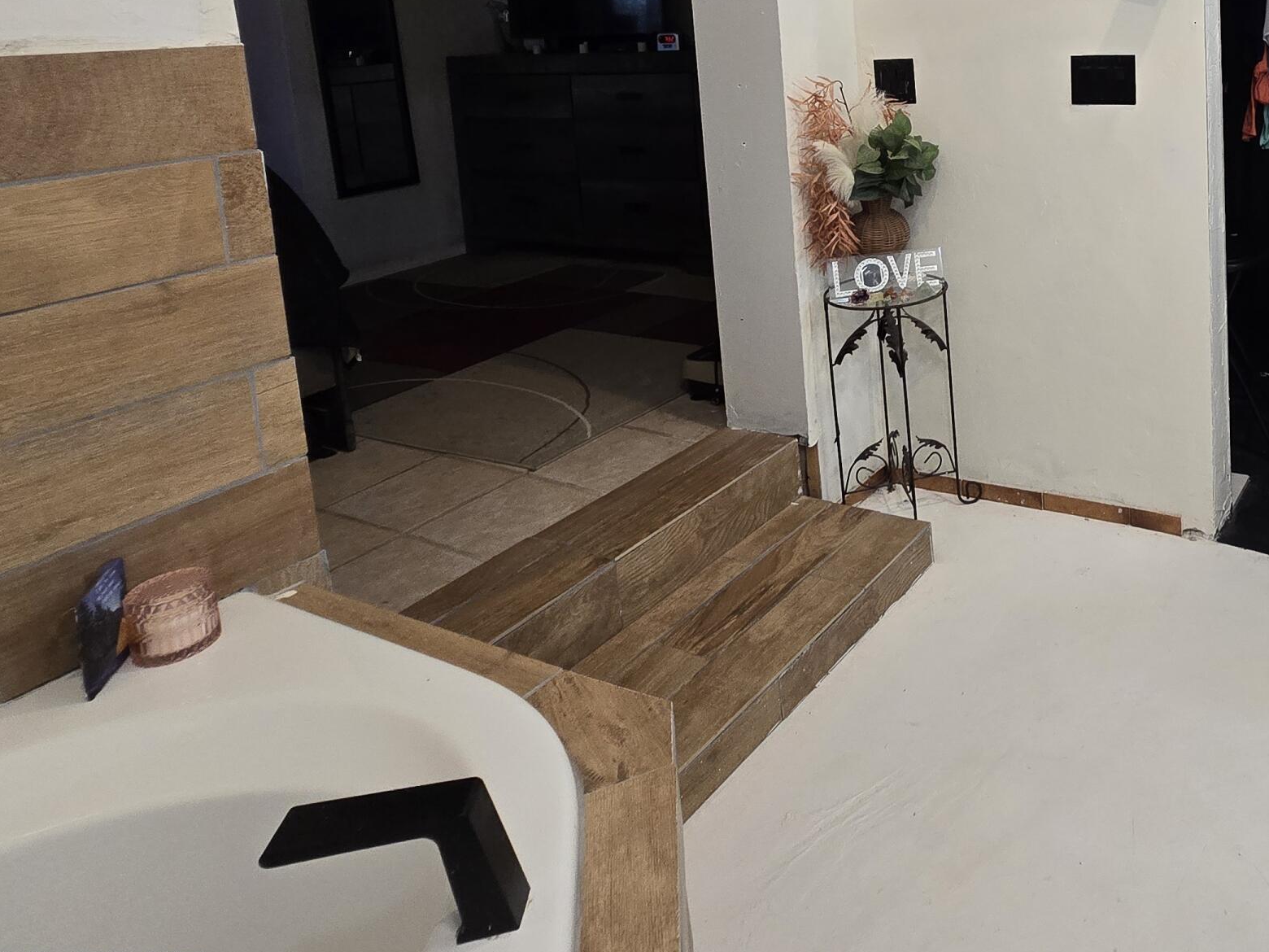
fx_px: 916
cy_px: 142
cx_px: 1049
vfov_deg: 50.3
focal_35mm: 25
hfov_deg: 62.3
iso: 160
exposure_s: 1/60
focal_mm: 2.2
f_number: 2.2
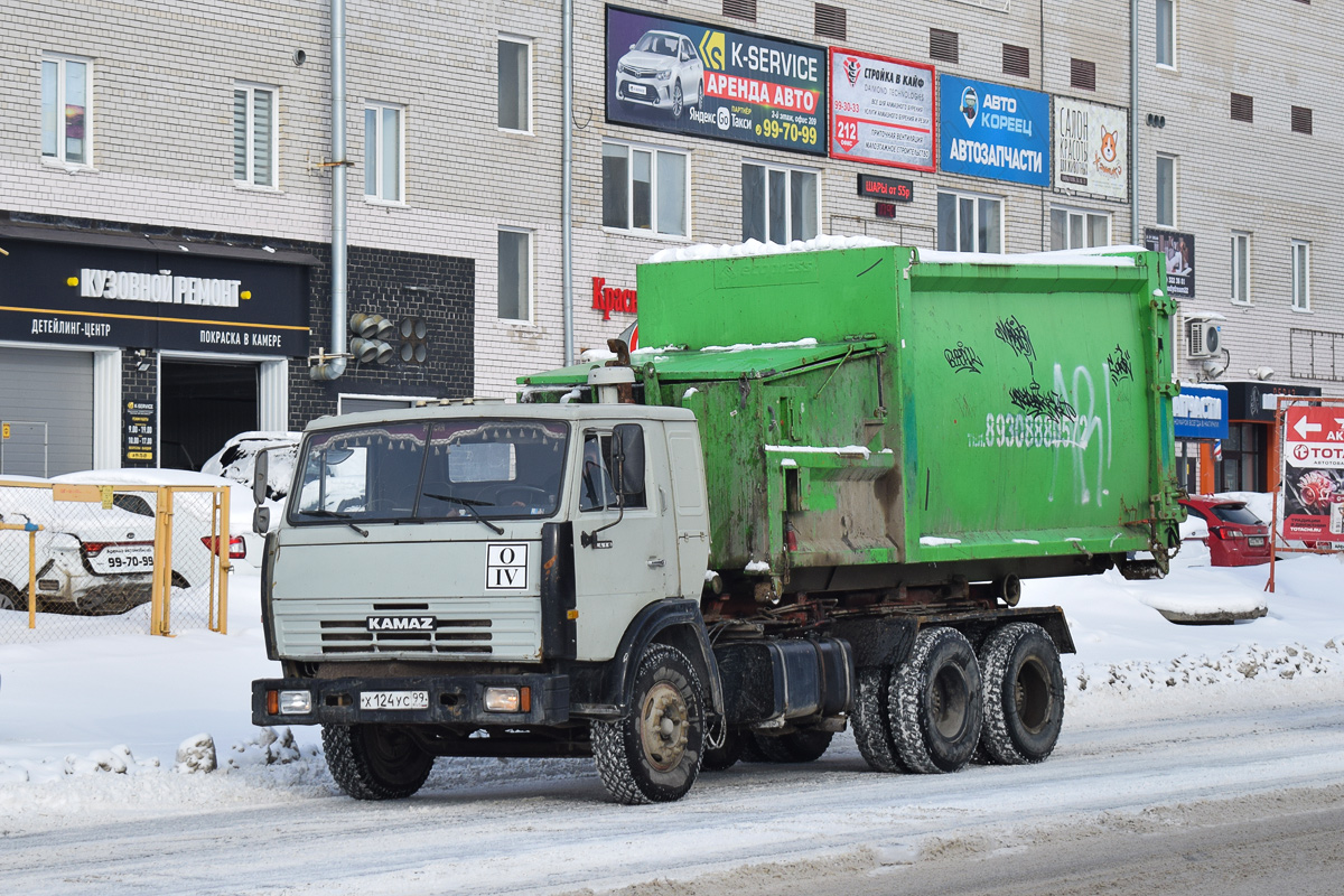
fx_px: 2800
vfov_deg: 18.2
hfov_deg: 27.0
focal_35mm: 75
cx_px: 672
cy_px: 448
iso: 200
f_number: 7.1
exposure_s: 1/640
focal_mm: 50
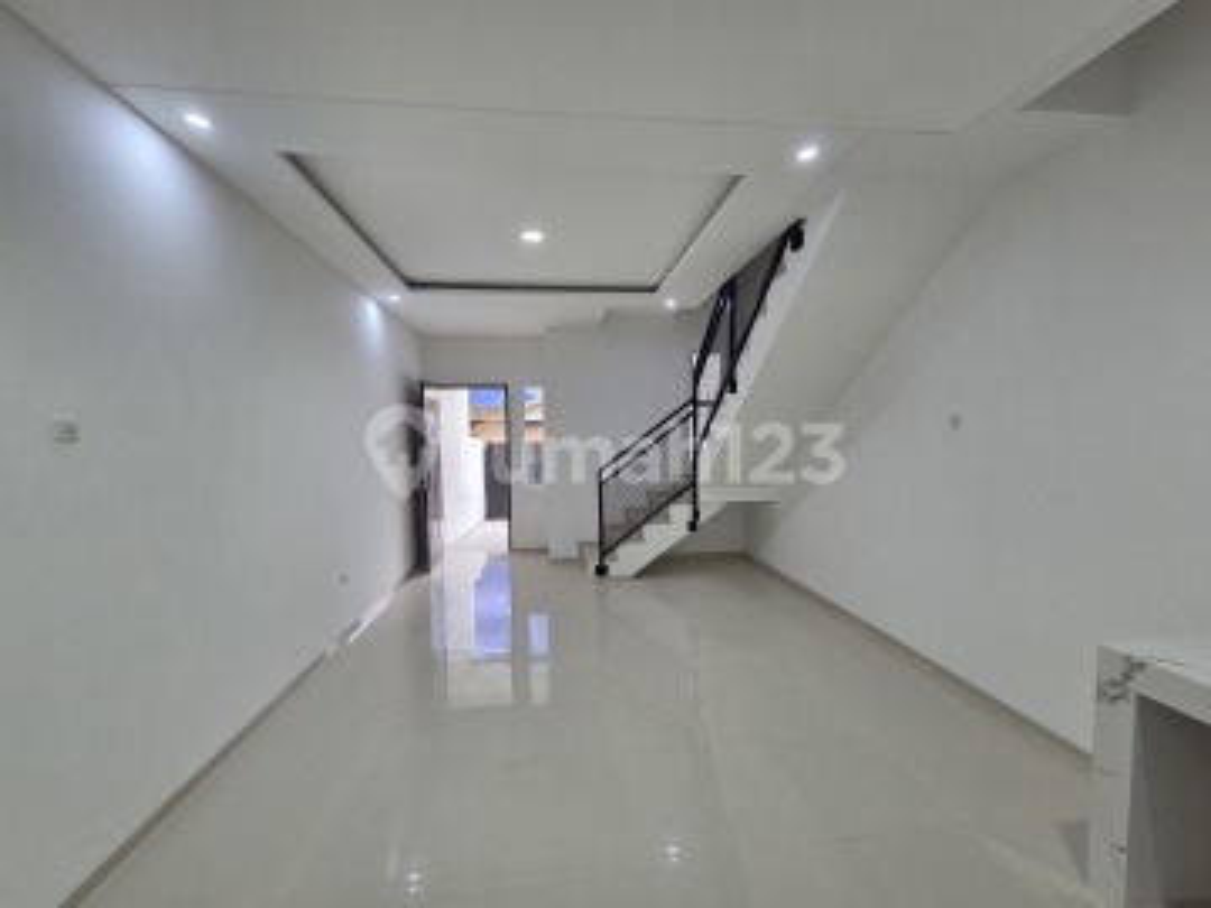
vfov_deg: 89.9
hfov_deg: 106.2
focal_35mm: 13
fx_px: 455
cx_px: 606
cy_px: 454
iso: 250
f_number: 2.2
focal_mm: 2.2
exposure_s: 1/100
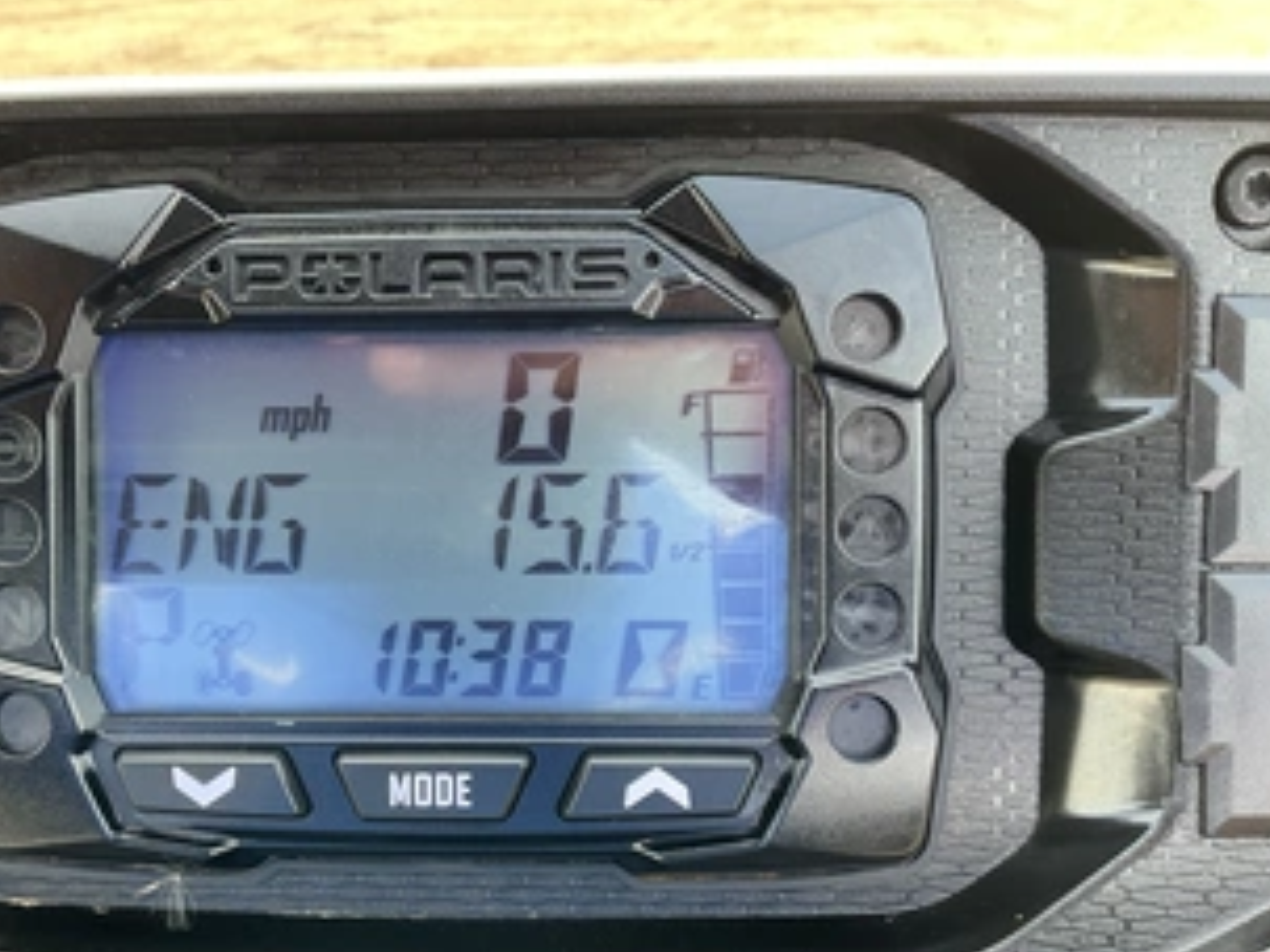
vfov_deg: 38.5
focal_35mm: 37
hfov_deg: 49.6
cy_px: 570
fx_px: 1357
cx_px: 461
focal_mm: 3
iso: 50
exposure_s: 1/122
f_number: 1.8
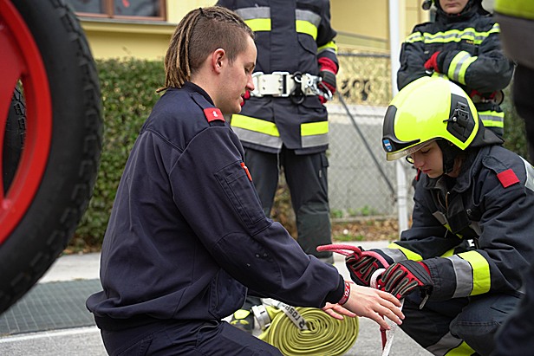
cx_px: 267
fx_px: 860
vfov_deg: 23.4
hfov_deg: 34.5
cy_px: 178
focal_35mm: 58
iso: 1000
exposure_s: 1/1000
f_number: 4
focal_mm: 58
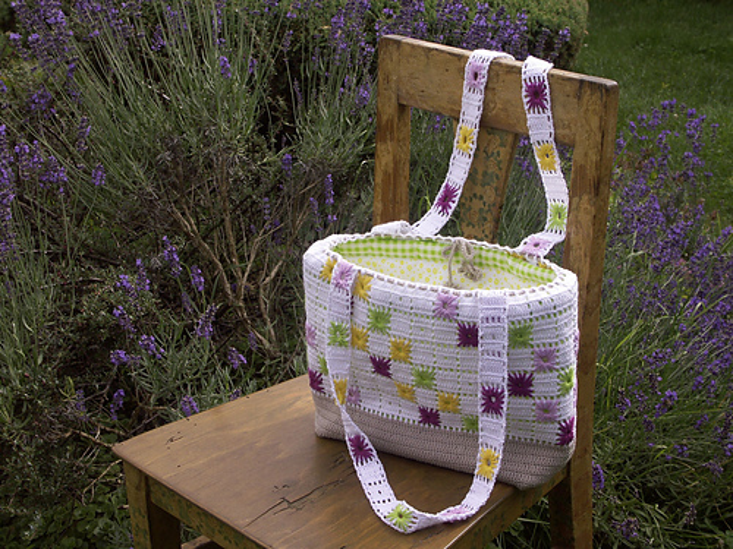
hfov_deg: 29.0
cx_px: 366
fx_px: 1419
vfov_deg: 21.9
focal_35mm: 67
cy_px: 274
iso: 100
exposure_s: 1/320
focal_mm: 16.59
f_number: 5.6
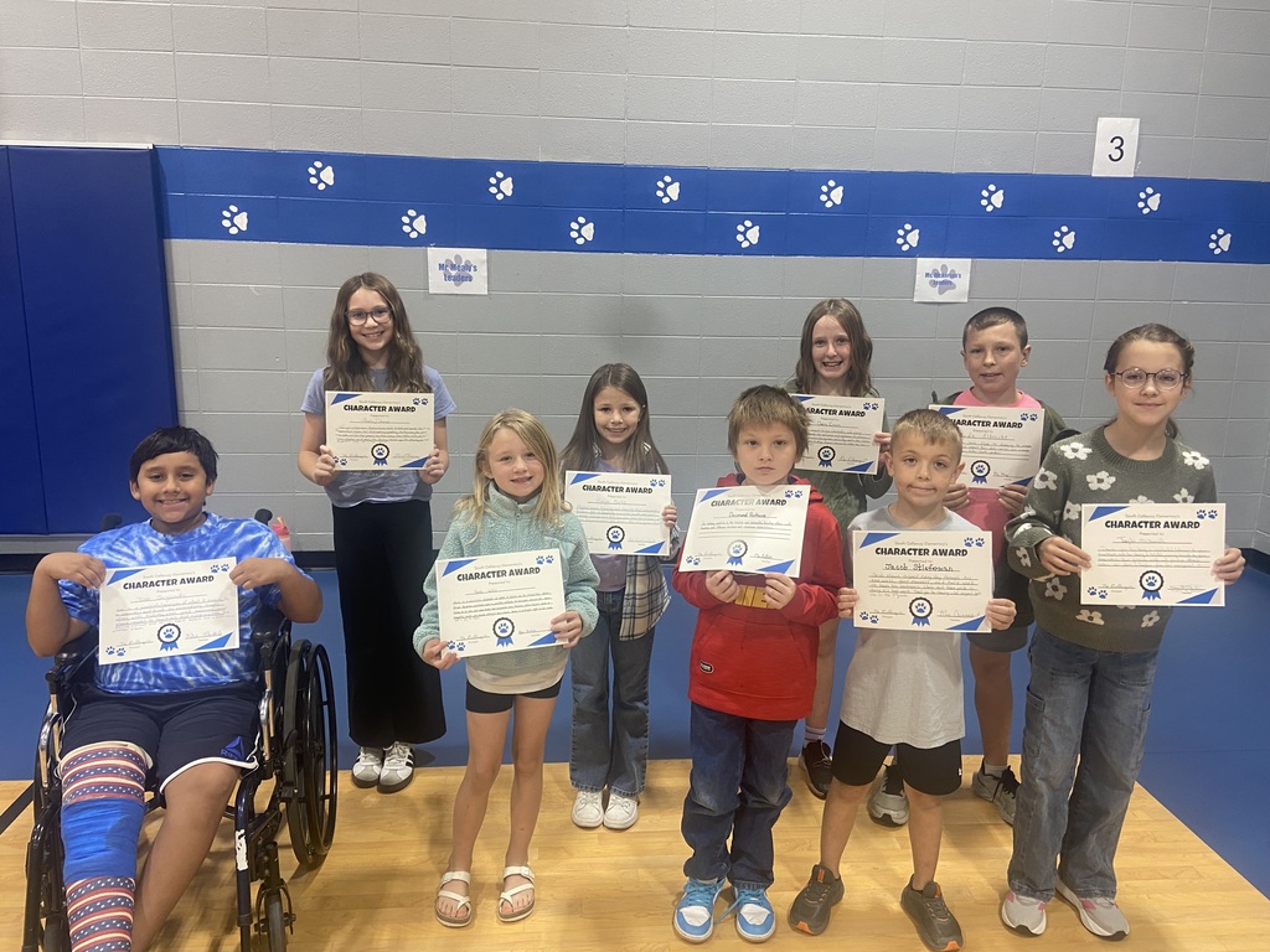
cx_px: 635
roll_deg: -0.9
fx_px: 954
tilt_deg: -13.4
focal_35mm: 26
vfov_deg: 53.1
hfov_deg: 67.3
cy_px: 476
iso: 80
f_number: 1.8
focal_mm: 4.25
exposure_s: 1/60
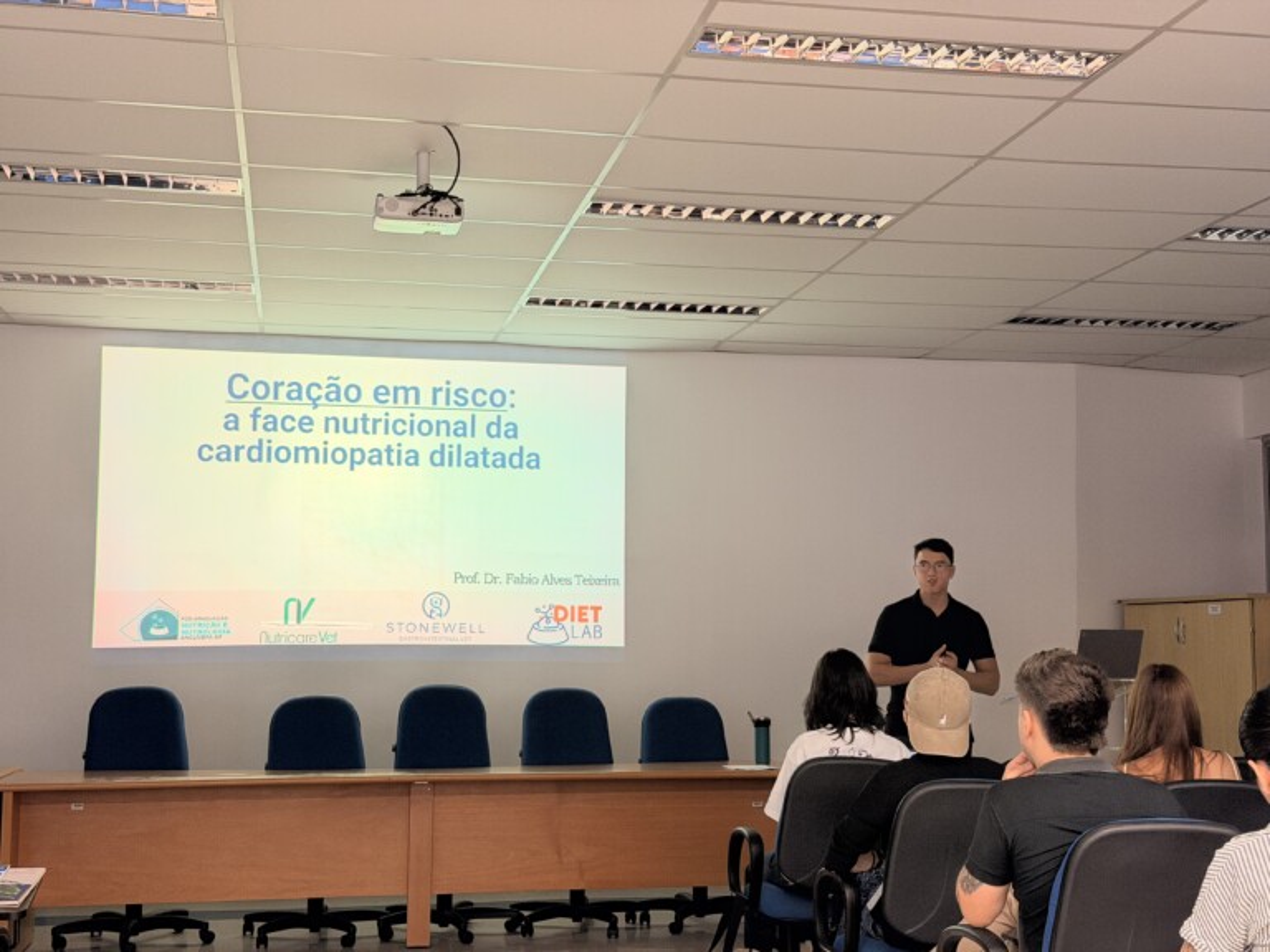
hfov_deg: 39.7
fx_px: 1761
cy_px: 476
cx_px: 635
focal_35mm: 48
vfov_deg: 30.3
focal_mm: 6.76
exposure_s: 1/60
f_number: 1.78
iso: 250
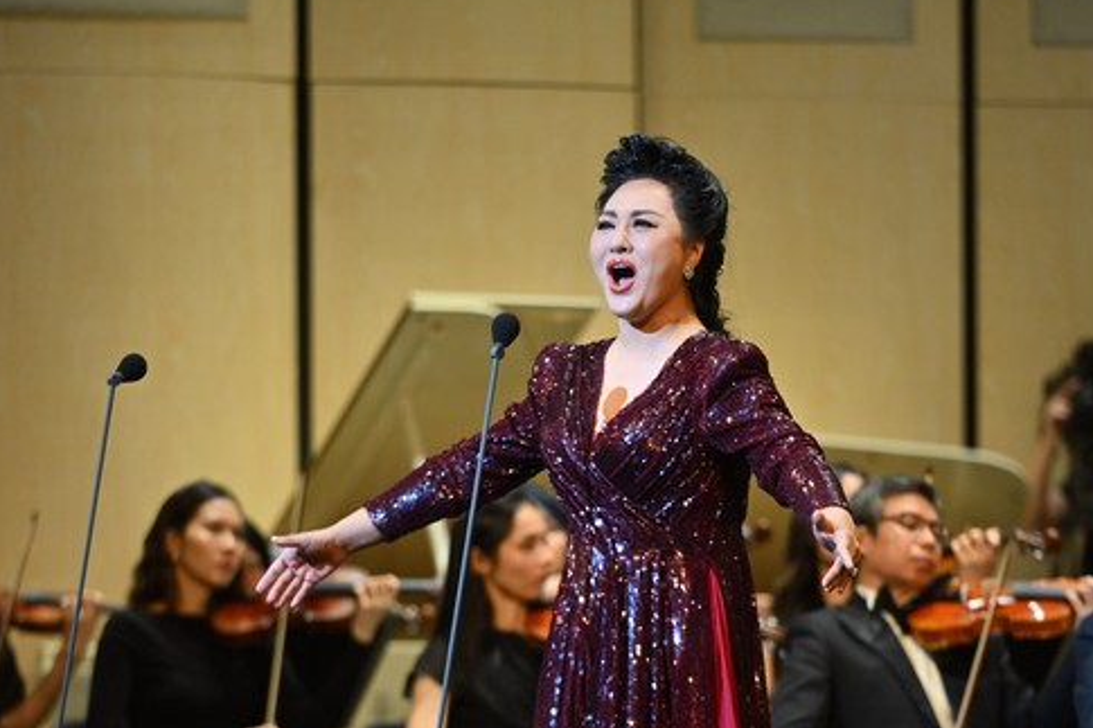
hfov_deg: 7.8
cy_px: 451
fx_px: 8012
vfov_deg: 5.2
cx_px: 557
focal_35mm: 264
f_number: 3.2
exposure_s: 1/200
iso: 1250
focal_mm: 200
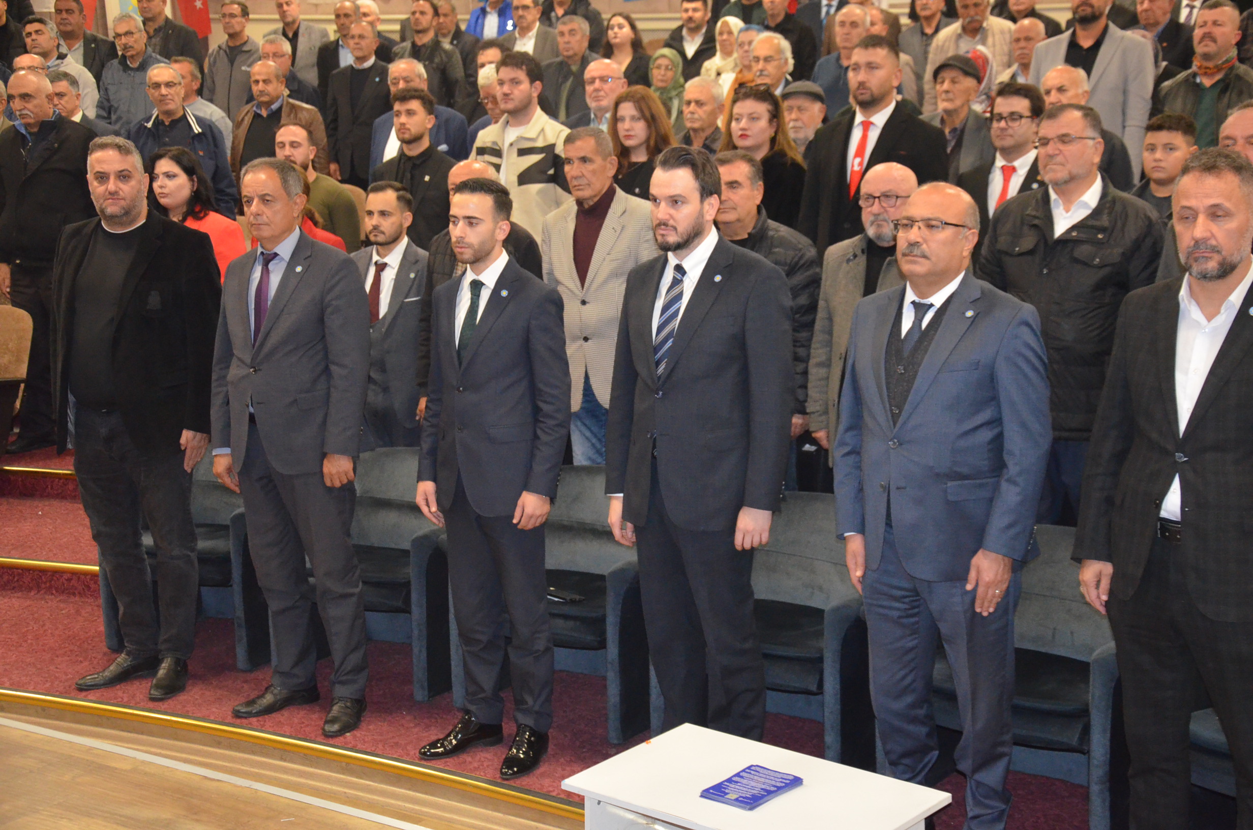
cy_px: 415
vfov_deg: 25.6
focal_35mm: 52
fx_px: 1824
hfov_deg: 37.9
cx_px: 626
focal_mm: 35
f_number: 4.5
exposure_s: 1/60
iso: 3200
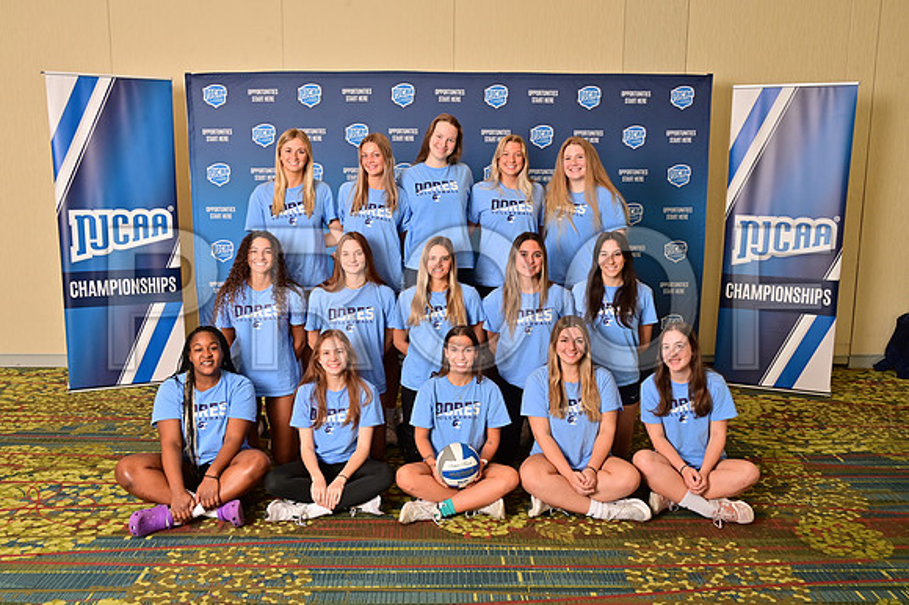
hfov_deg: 58.7
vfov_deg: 41.1
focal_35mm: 32
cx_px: 454
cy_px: 302
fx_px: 808
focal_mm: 32
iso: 400
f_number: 10
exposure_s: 1/125
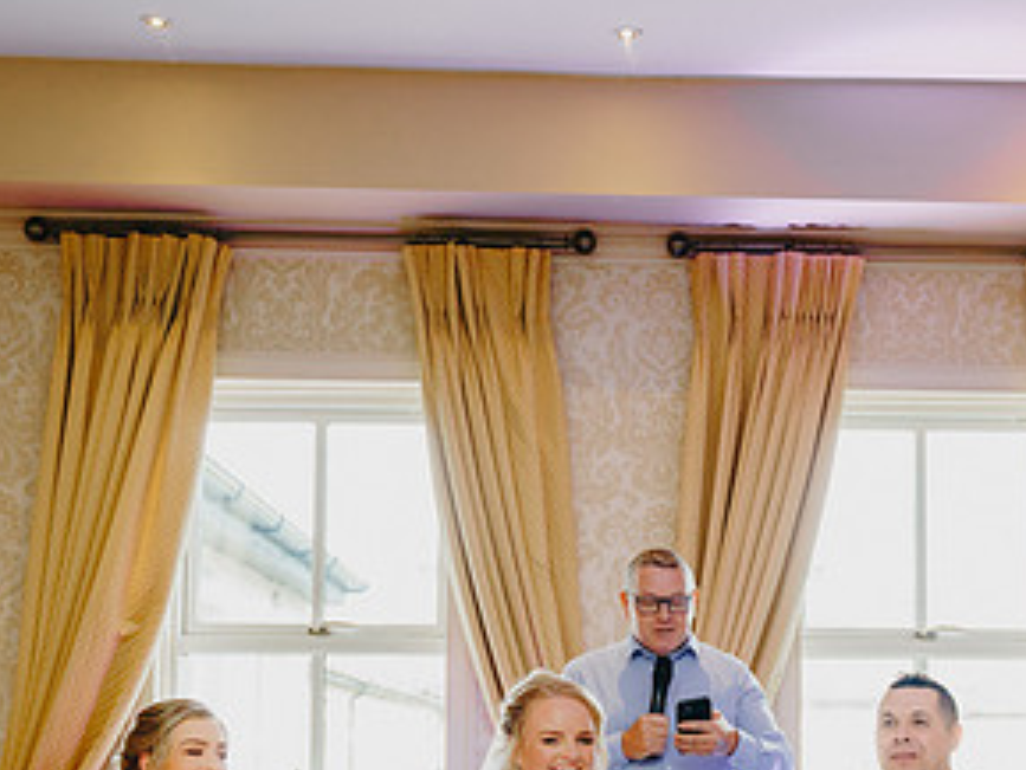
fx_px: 1601
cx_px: 650
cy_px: 648
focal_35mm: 54
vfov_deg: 26.4
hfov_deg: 35.3
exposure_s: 1/200
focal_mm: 28
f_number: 2.8
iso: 1250
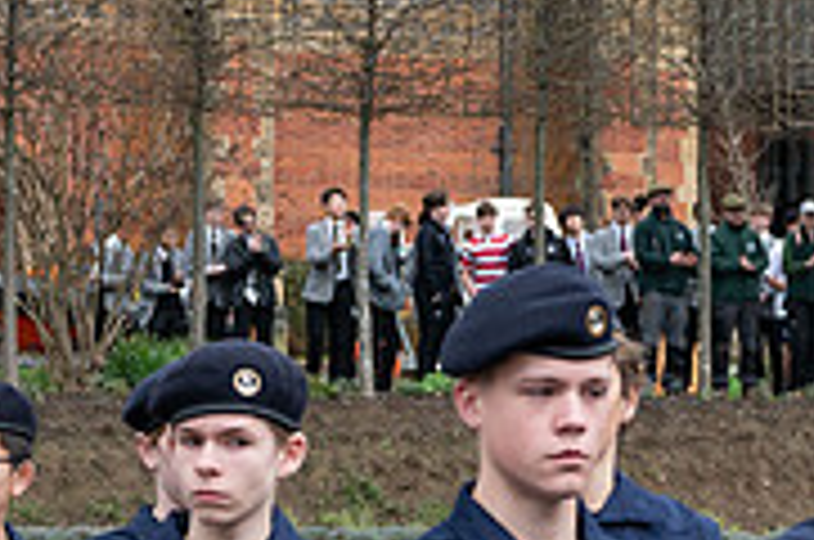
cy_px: 401
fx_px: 5665
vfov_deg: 5.5
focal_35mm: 251
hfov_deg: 8.1
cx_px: -345
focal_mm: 70
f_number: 8
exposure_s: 1/400
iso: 720
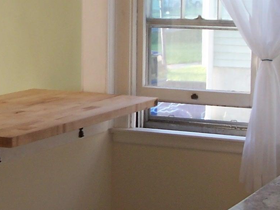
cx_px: 77
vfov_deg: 13.1
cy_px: 87
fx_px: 914
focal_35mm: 113
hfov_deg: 17.3
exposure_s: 1/60
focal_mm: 6.3
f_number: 2.8
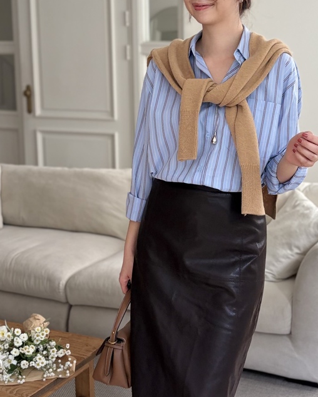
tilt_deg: -9.8
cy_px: 296
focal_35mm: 40
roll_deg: -0.3
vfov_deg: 44.3
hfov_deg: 37.0
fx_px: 470
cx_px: 210
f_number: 1.6
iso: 64
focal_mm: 5.96
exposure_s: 1/121
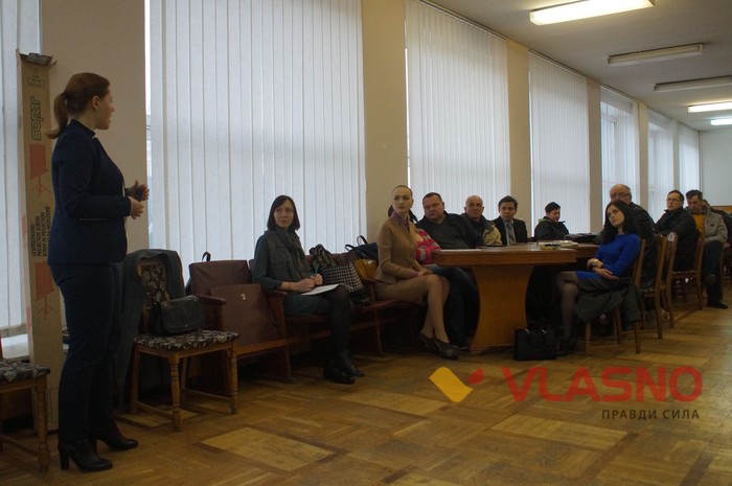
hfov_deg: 57.3
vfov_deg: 39.9
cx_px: 366
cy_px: 243
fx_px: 670
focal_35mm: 33
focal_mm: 22
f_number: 4
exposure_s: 1/160
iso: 1600
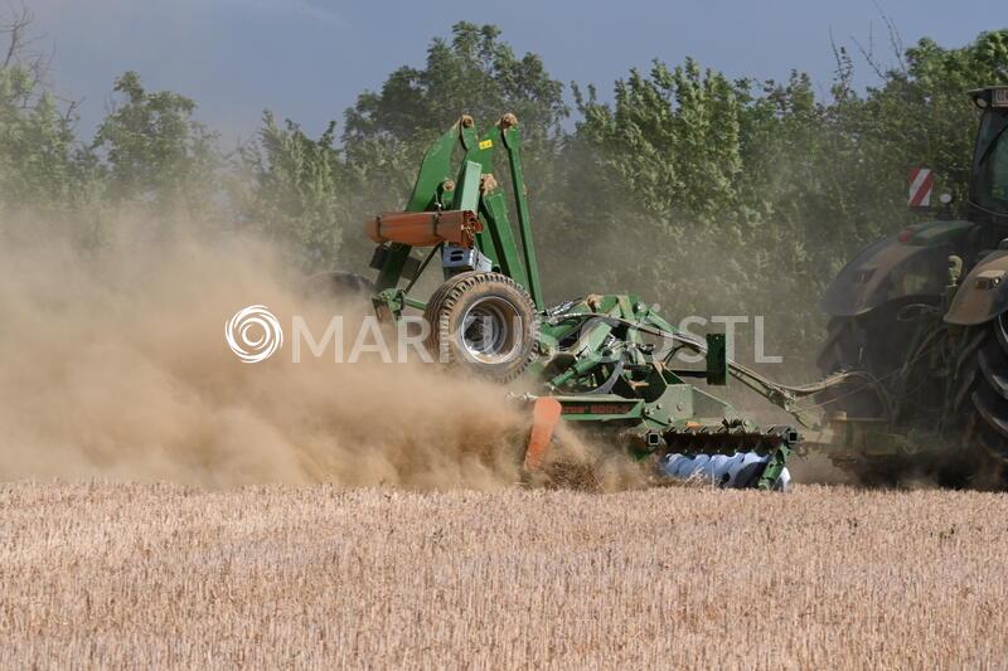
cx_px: 504
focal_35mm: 200
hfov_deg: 10.3
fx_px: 5598
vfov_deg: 6.9
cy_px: 336
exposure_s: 1/320
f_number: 20
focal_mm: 200
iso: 400
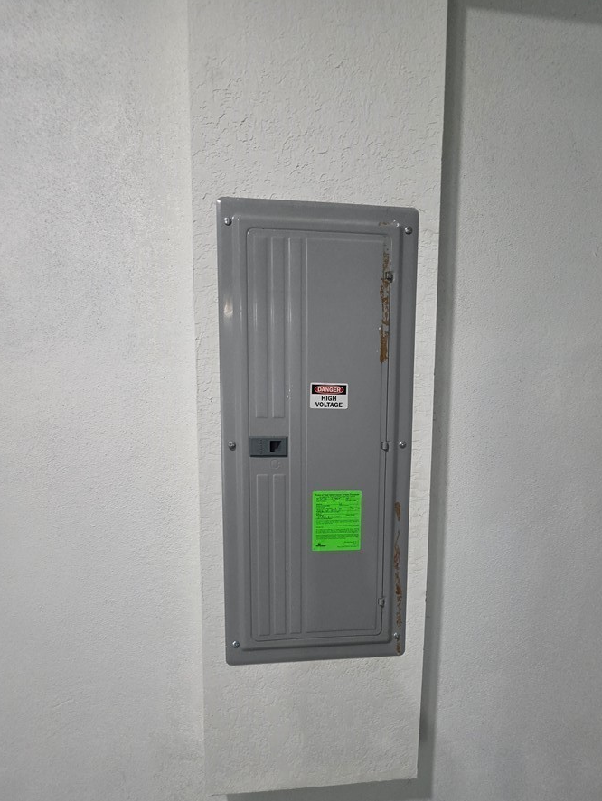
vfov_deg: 97.6
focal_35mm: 15
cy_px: 453
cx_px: 307
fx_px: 348
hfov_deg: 81.8
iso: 320
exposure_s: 1/60
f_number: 1.9
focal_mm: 2.2
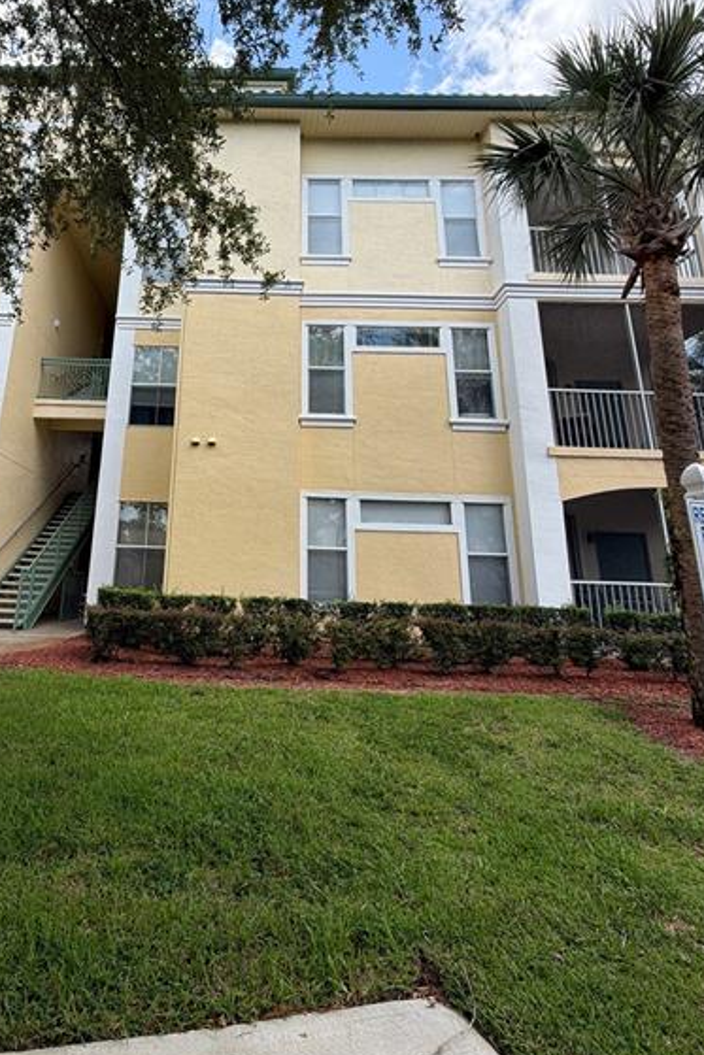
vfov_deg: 82.8
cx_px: 242
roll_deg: -1.9
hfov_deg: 60.7
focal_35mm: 20
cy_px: 417
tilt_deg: +17.3
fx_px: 586
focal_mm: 2.22
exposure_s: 1/554
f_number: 2.2
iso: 40
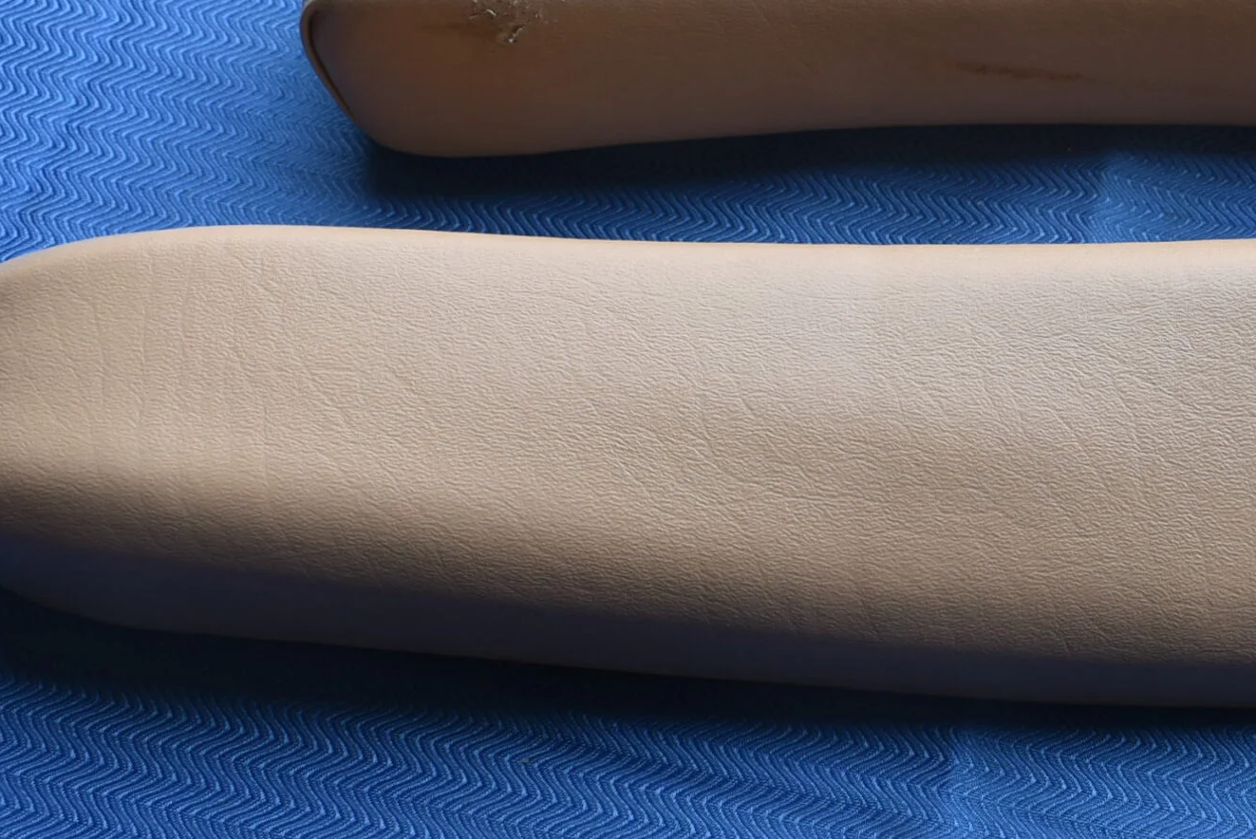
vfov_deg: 22.3
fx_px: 2128
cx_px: 977
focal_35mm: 61
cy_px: 441
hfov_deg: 32.1
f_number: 6.3
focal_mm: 21
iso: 200
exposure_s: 1/160
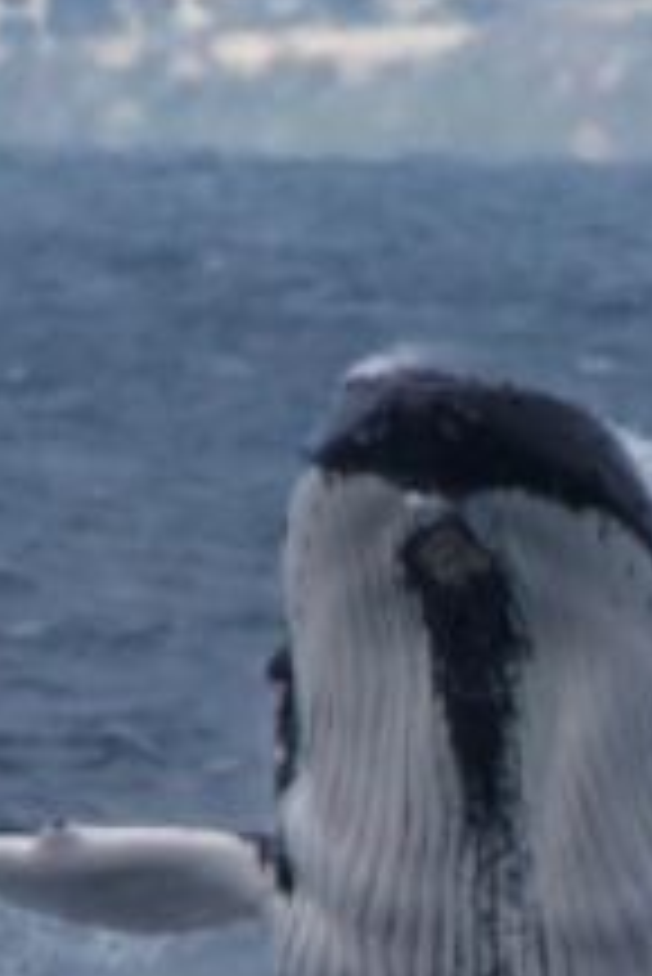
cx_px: 562
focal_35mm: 2213
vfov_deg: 0.9
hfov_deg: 0.6
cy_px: 668
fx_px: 60019
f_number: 8
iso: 1000
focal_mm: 600
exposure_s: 1/3200
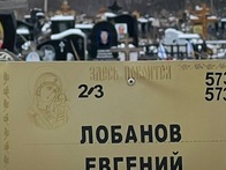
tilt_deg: -3.2
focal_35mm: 315
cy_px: 184
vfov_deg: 4.7
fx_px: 2057
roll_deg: +3.4
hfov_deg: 6.3
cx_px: 16
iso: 32
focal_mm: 9
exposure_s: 1/99
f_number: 2.8
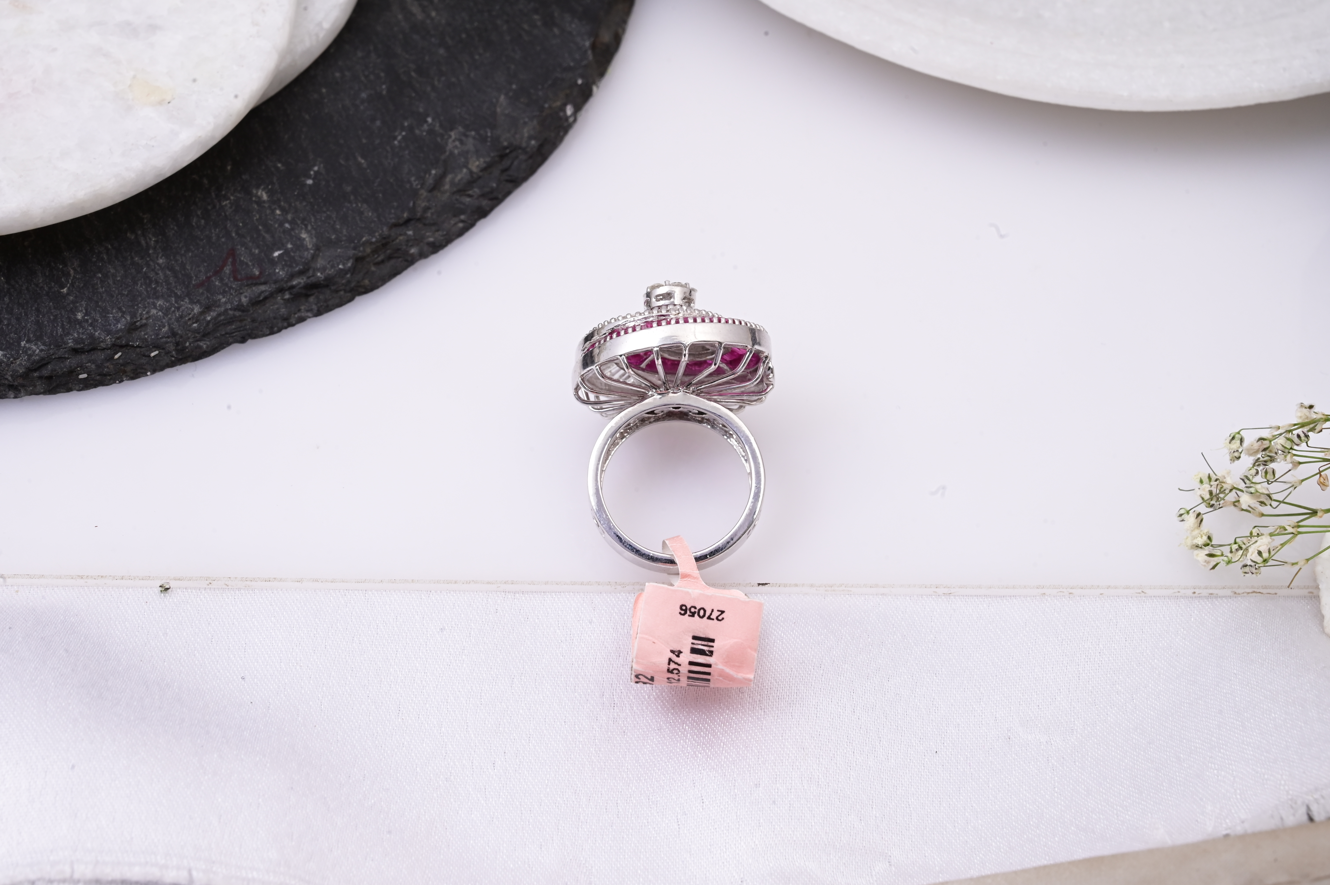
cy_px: 442
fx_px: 2584
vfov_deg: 19.4
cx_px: 665
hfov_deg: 28.9
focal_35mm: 70
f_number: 20
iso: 640
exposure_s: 1/80
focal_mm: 70
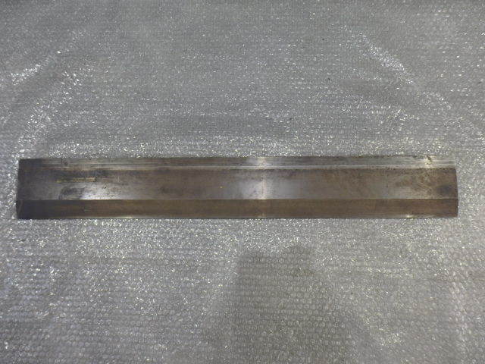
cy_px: 182
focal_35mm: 25
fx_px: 350
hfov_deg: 69.4
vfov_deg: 54.9
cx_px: 242
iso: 200
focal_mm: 4.5
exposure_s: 1/30
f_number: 3
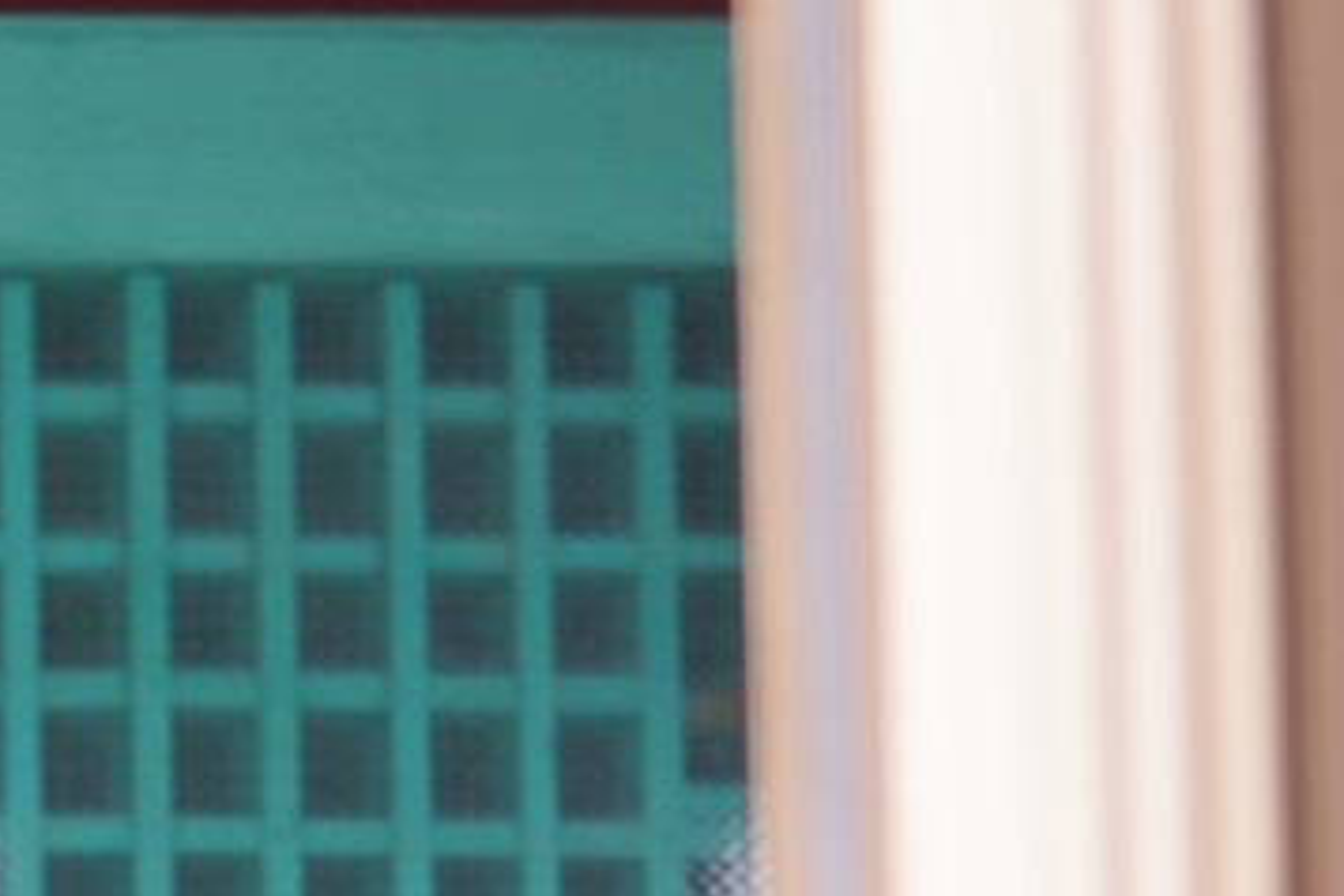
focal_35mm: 196
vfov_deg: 6.7
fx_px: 7317
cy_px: 2116
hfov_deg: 9.0
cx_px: -2357
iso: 100
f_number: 3.5
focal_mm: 35
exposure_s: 1/100
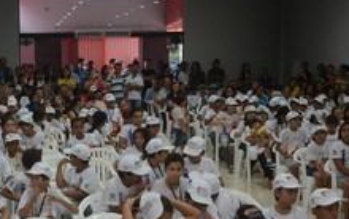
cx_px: 79
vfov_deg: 17.2
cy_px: 195
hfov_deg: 27.0
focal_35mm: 75
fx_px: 714
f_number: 3.8
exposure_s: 1/80
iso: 1600
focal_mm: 24
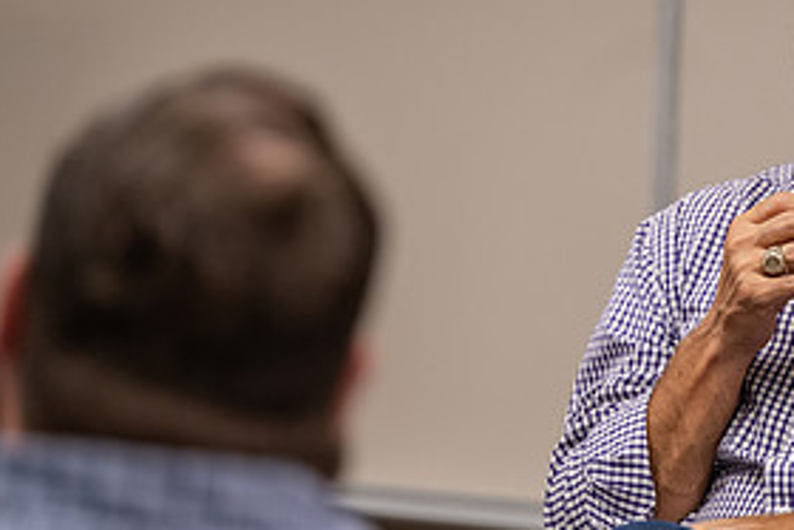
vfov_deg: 3.8
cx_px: 760
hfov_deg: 5.7
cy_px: 296
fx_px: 8010
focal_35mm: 363
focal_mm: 175
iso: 1600
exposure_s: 1/200
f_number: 2.8
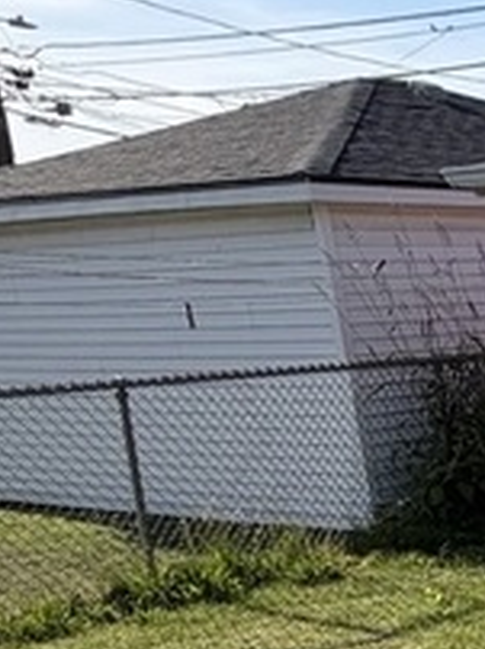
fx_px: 1404
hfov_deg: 15.6
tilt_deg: -17.4
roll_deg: +0.5
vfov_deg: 23.7
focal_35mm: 75
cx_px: 973
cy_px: 781
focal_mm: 2.22
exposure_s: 1/770
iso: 25
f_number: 2.2
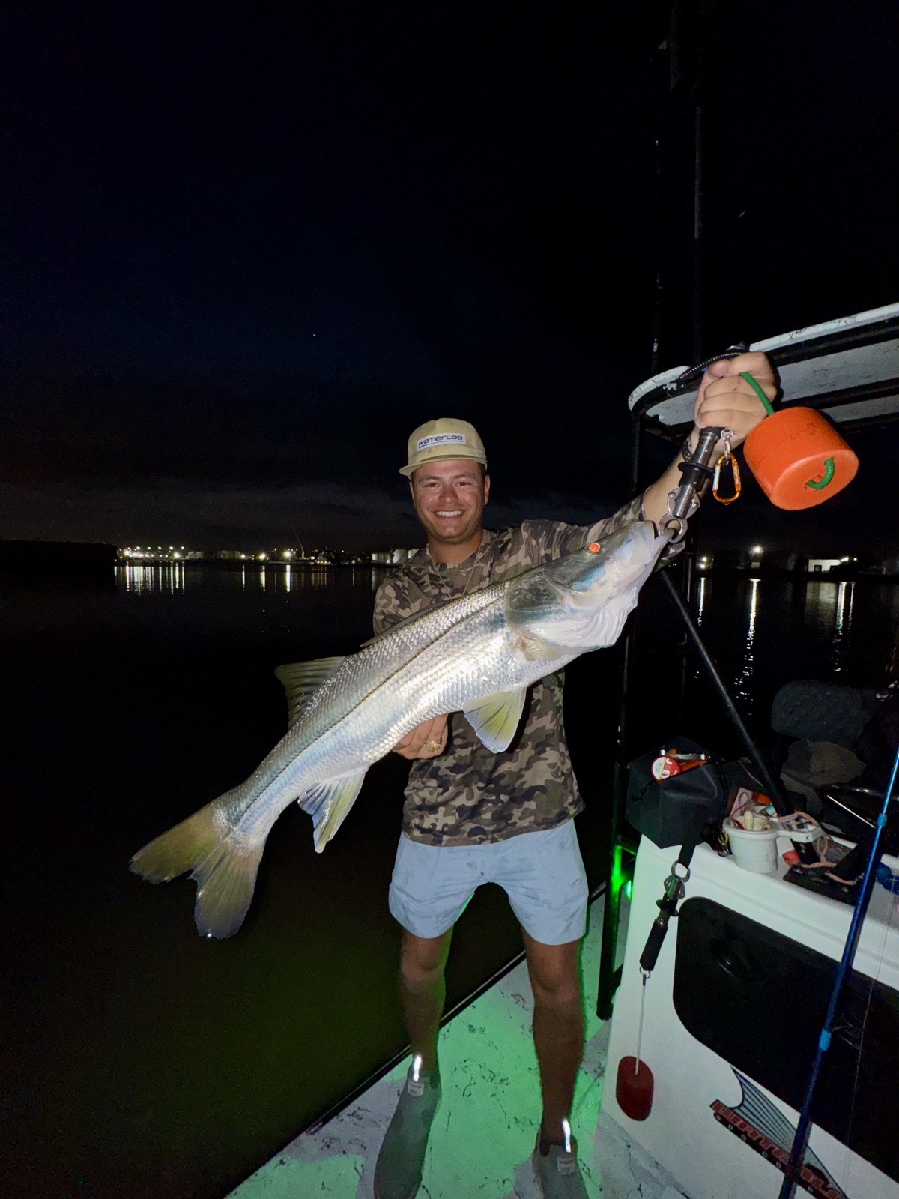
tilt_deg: -3.4
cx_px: 450
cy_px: 600
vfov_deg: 102.1
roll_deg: -0.3
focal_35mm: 14
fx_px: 485
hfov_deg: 85.7
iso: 80
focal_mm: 2.22
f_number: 2.2
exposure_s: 1/39
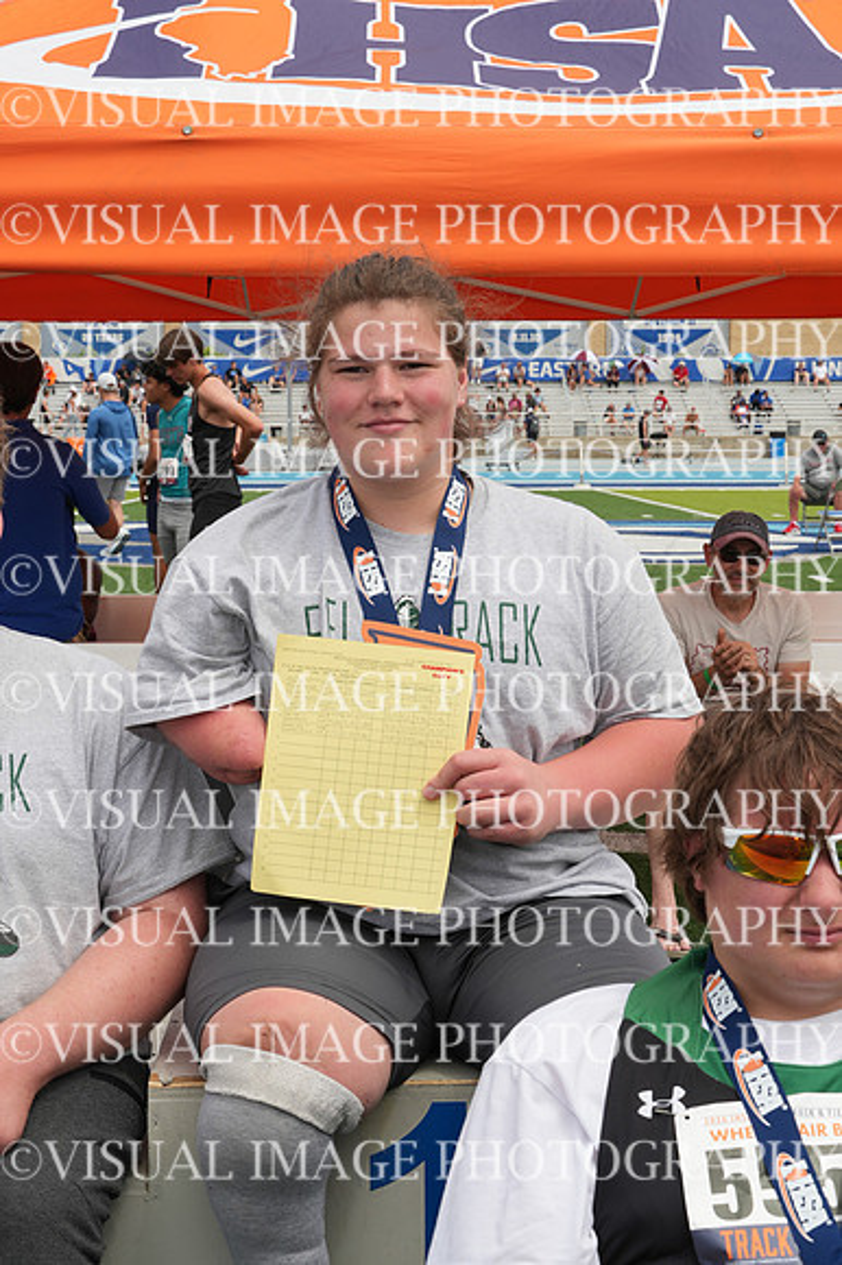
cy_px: 632
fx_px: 2213
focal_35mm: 63
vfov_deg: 31.9
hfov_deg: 21.5
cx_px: 421
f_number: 11
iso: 100
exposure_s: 1/160
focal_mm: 42
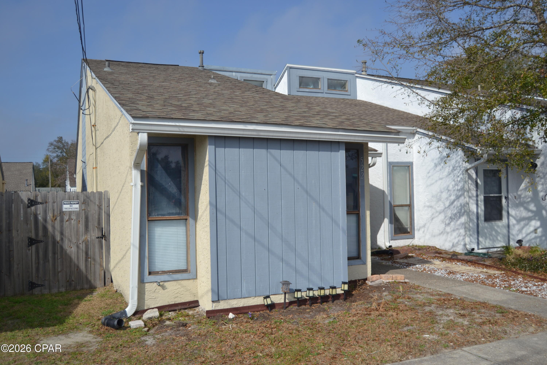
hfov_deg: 57.2
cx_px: 274
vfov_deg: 40.0
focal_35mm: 33
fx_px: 501
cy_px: 182
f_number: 3.5
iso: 100
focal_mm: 22
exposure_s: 1/1600
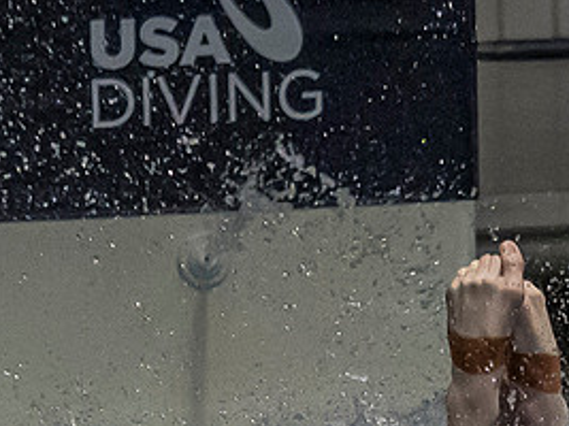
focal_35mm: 742
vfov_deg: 2.0
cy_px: 525
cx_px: 546
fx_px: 12191
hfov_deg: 2.7
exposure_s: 1/1600
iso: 4000
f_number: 2.8
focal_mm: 70
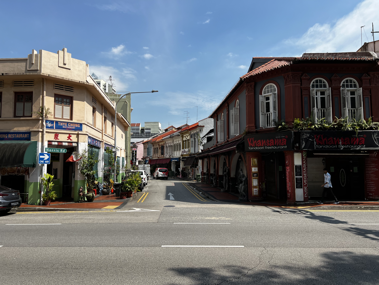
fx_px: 285
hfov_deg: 67.3
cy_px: 142
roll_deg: +0.9
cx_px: 190
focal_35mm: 26
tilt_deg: +4.4
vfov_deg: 53.1
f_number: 1.5
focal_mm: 5.7
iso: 50
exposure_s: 1/4831
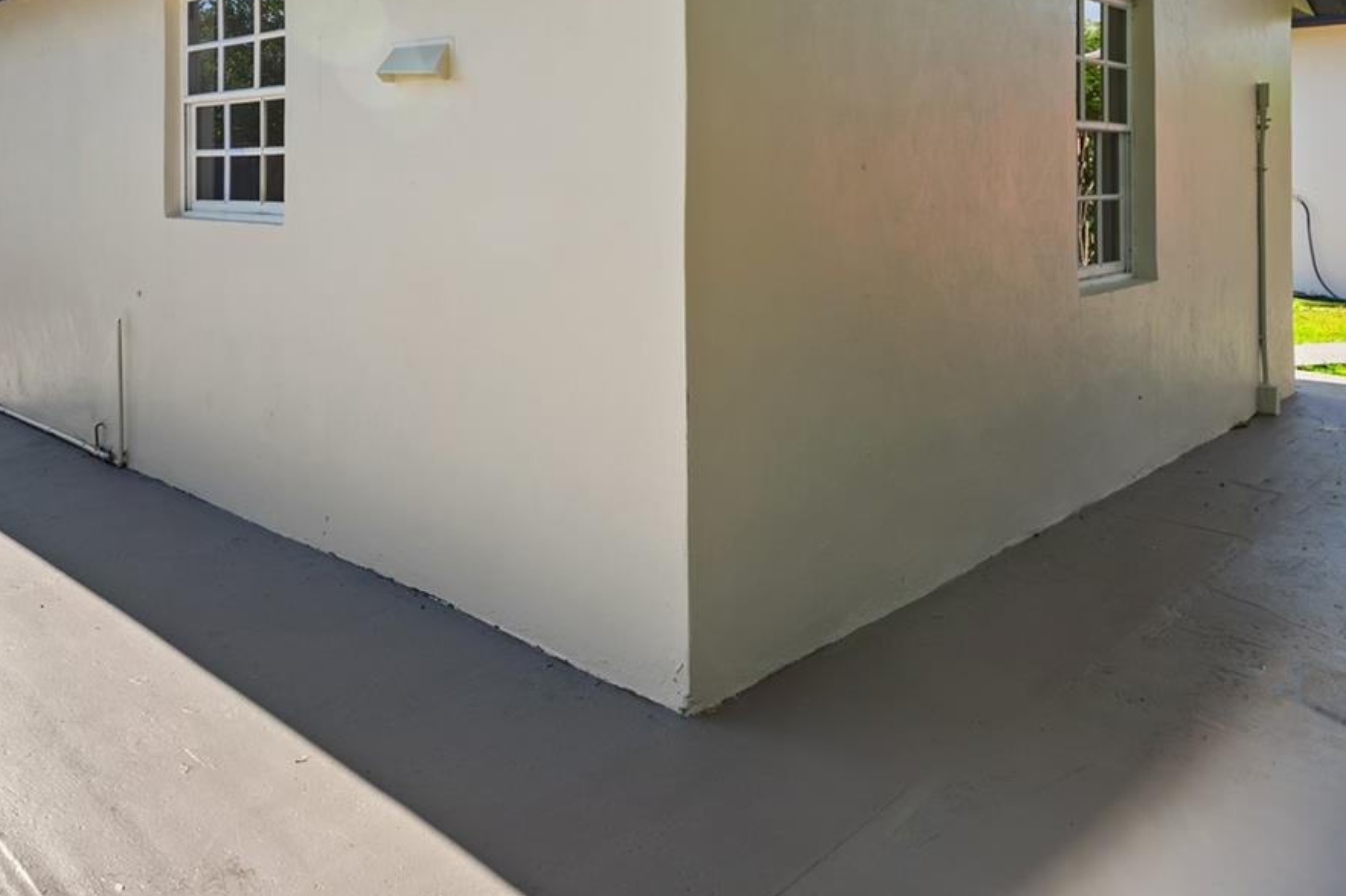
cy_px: 155
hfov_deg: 62.2
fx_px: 1084
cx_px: 456
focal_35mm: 29
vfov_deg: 42.5
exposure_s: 1/50
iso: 100
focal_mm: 16
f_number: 5
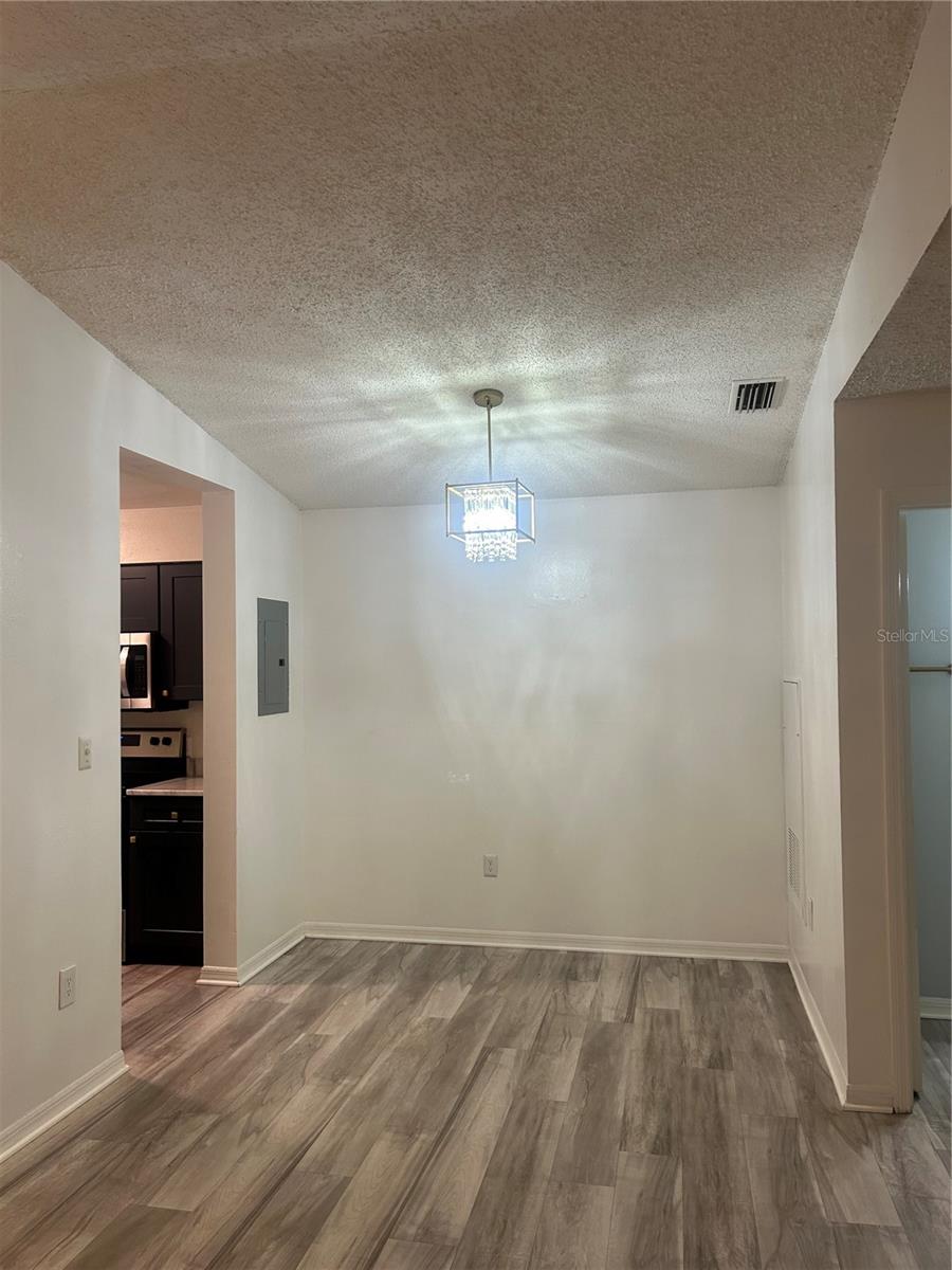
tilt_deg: +1.2
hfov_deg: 53.1
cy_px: 635
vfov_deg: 67.3
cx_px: 476
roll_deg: +0.6
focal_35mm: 26
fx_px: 953
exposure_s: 1/120
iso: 125
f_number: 1.5
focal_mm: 5.7
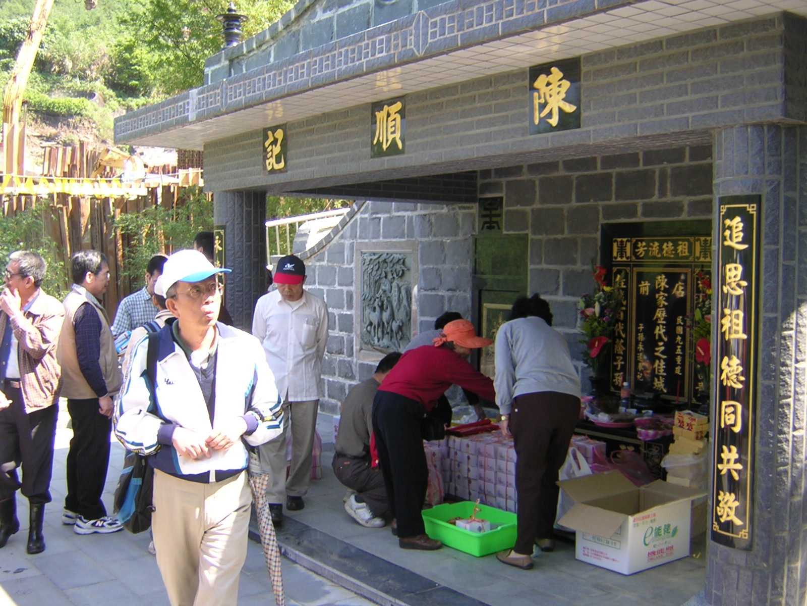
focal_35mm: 36
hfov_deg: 51.4
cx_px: 404
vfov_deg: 39.7
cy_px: 303
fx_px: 839
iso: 100
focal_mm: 4.7
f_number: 2.6
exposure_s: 1/160
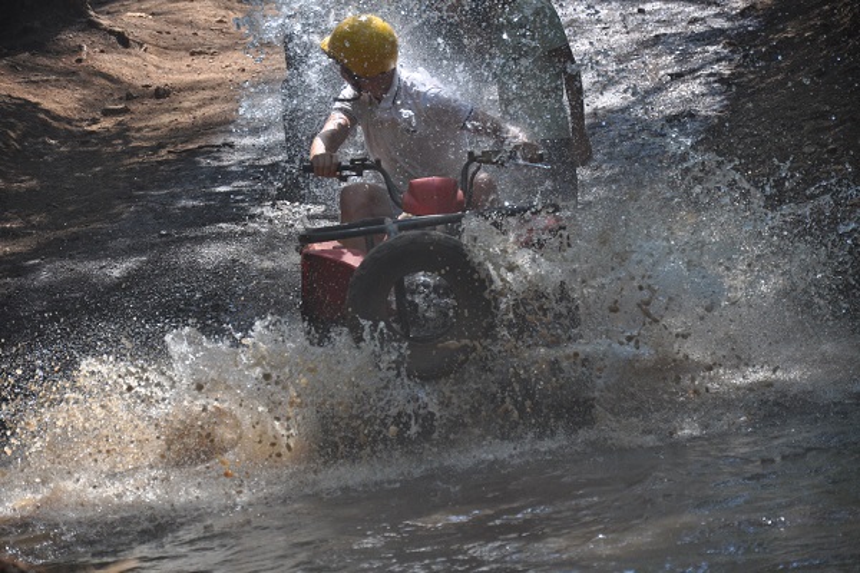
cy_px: 286
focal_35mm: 158
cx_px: 430
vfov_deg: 8.7
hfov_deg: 13.0
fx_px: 3762
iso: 640
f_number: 5.6
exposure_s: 1/1000
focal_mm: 105
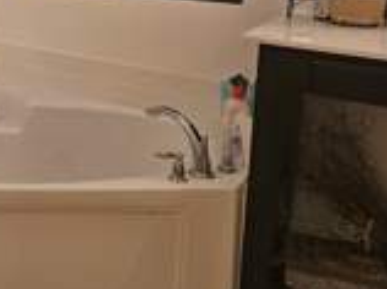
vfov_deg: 20.1
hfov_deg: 22.8
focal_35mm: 70
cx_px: -191
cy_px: -22
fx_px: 781
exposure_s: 1/120
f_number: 1.8
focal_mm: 5.4
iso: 320
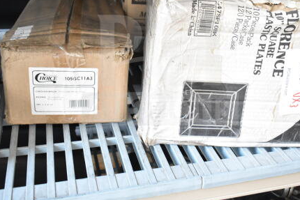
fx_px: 373
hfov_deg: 43.8
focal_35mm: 45
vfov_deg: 29.9
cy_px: 70
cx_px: 160
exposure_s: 1/80
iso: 1600
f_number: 4.5
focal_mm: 21
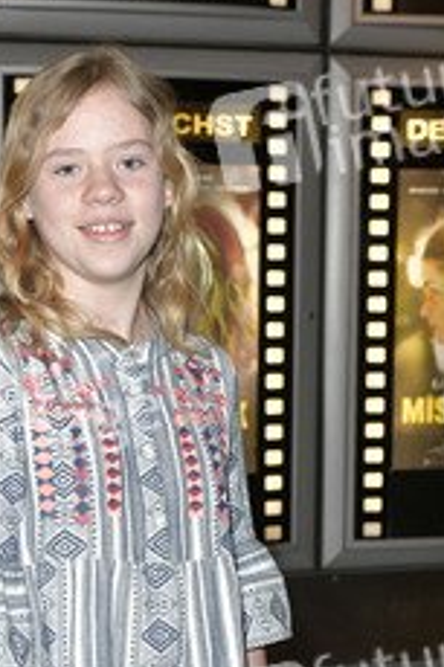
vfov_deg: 31.8
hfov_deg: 22.0
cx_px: 96
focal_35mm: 61
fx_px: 1130
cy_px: 560
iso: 2500
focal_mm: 35
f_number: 5.6
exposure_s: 1/250
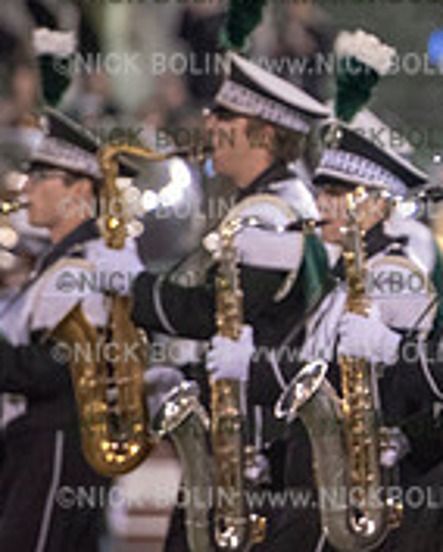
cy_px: 211
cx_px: 783
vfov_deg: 3.1
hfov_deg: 2.5
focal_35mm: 615
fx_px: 10062
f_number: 3.2
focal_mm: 200
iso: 5000
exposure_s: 1/1250
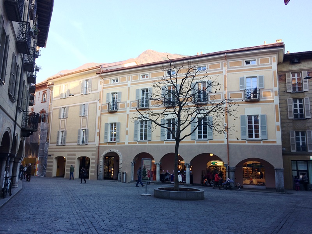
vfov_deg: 48.2
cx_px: 156
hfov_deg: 61.7
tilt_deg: +8.5
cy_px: 117
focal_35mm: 29
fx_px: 261
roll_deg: -1.0
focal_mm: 4.15
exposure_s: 1/111
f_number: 2.2
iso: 32
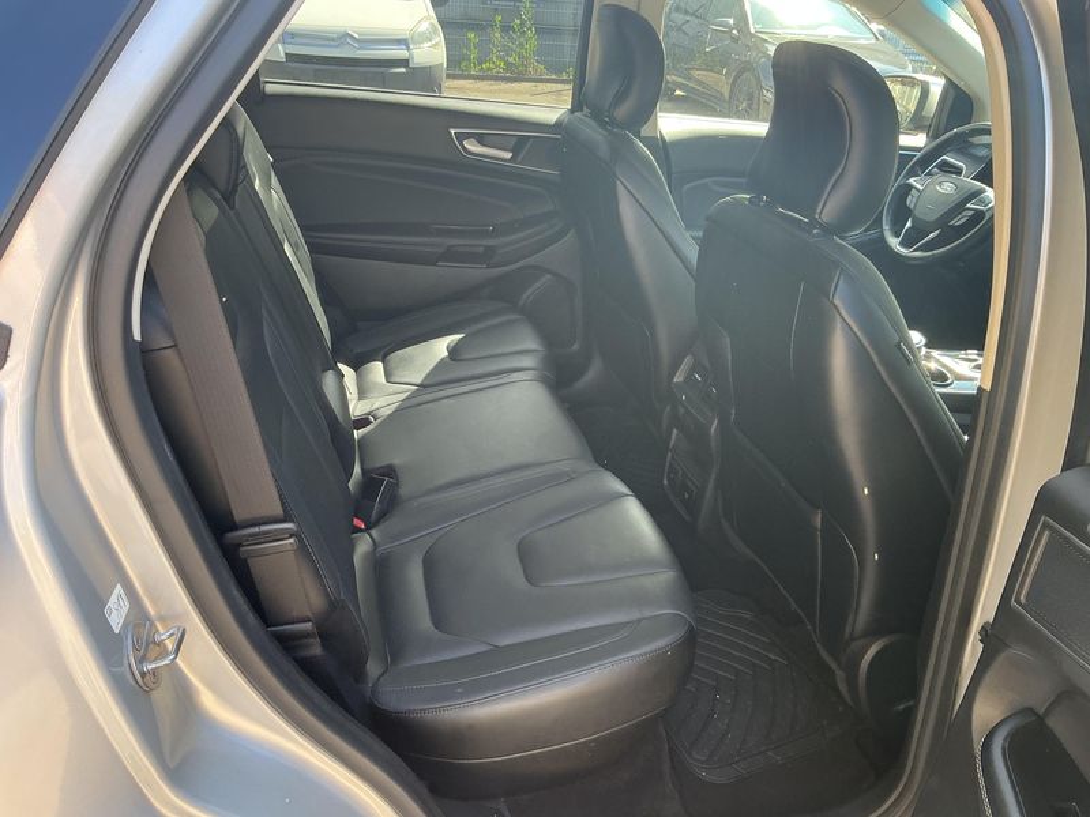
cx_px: 545
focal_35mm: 28
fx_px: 882
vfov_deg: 49.7
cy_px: 408
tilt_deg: -25.1
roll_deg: -4.5
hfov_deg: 63.4
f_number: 1.8
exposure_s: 1/122
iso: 50
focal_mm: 3
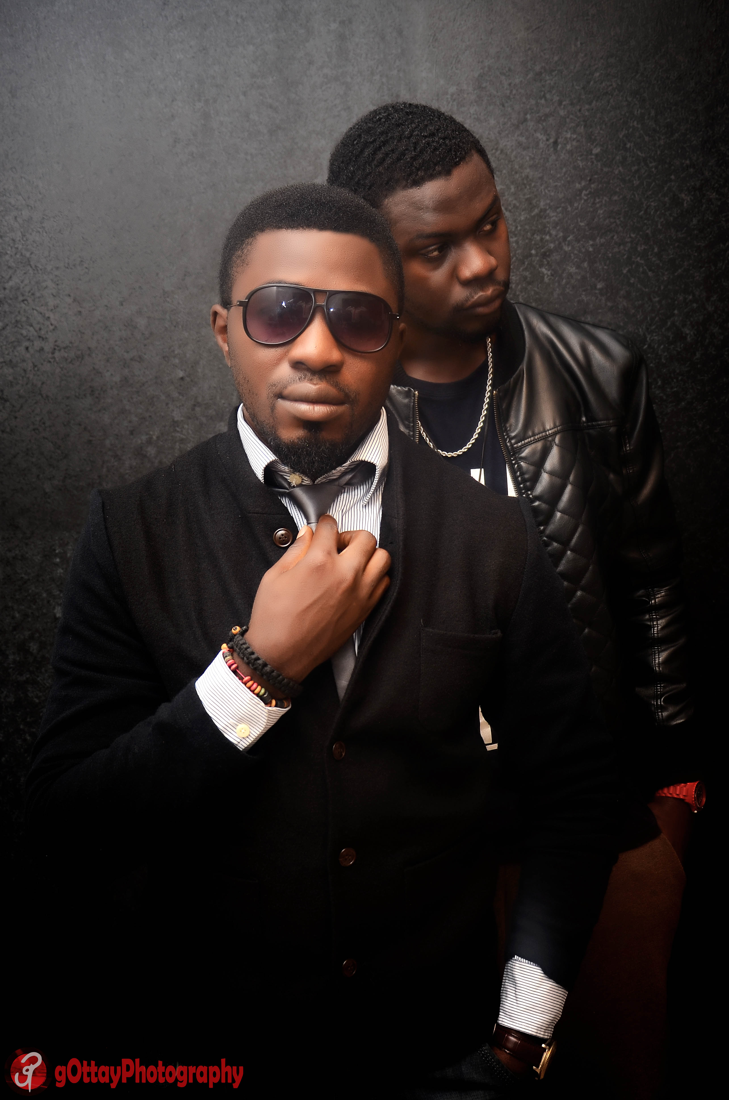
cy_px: 550
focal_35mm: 36
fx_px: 1098
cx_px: 364
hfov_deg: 36.7
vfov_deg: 53.2
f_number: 4
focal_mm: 24
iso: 160
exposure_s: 1/60
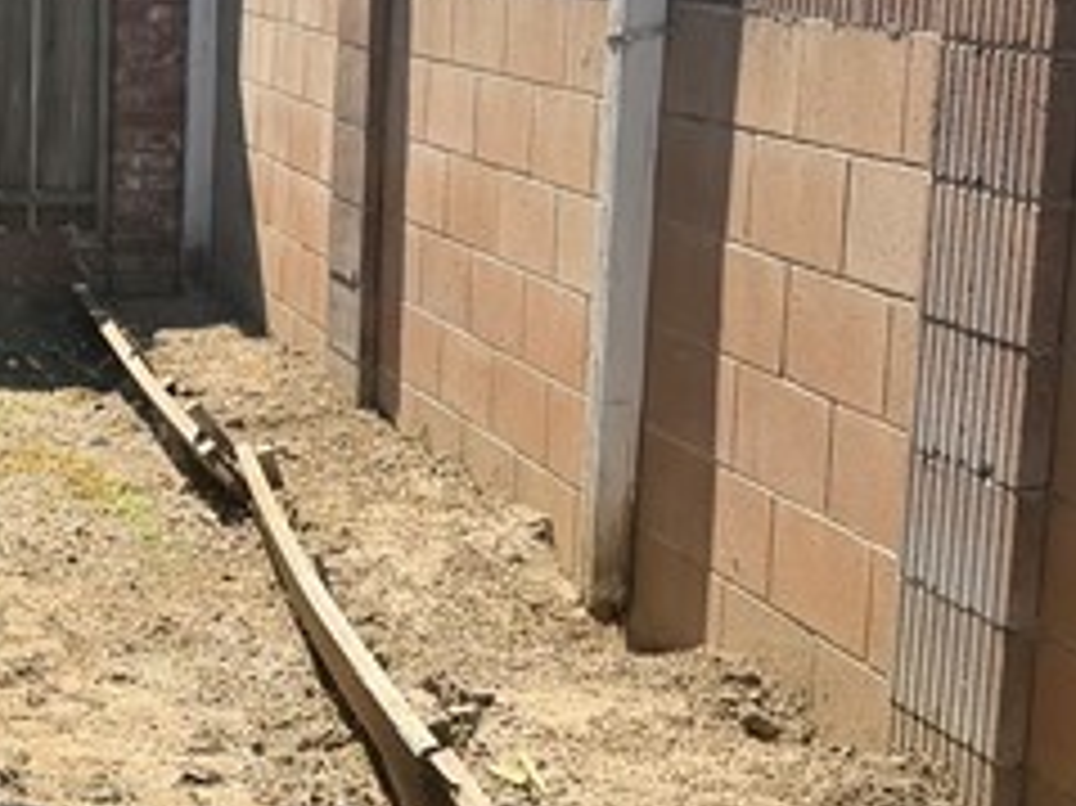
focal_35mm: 103
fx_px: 3200
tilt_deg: -18.2
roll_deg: +0.3
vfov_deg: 14.2
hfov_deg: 19.0
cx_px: 266
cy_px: 689
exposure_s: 1/2445
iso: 80
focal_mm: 6.76
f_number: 1.78
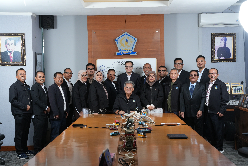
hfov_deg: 31.7
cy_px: 83
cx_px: 124
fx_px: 436
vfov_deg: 21.5
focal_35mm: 63
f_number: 11
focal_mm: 63.3
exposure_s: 1/125
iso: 500
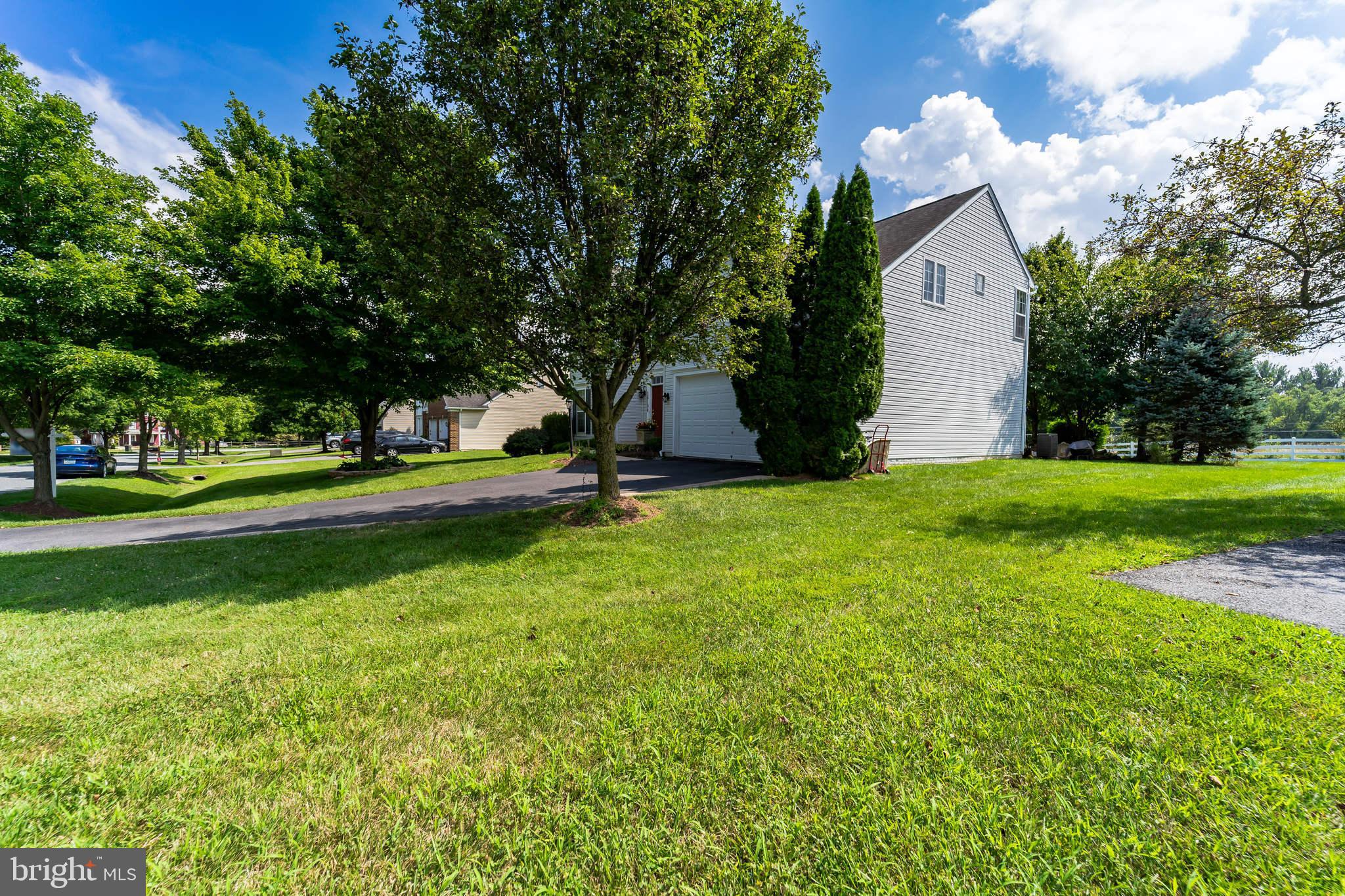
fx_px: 523
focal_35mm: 14
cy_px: 448
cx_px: 672
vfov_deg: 81.2
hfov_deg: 104.3
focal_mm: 14
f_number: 7.1
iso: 320
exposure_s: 1/1000
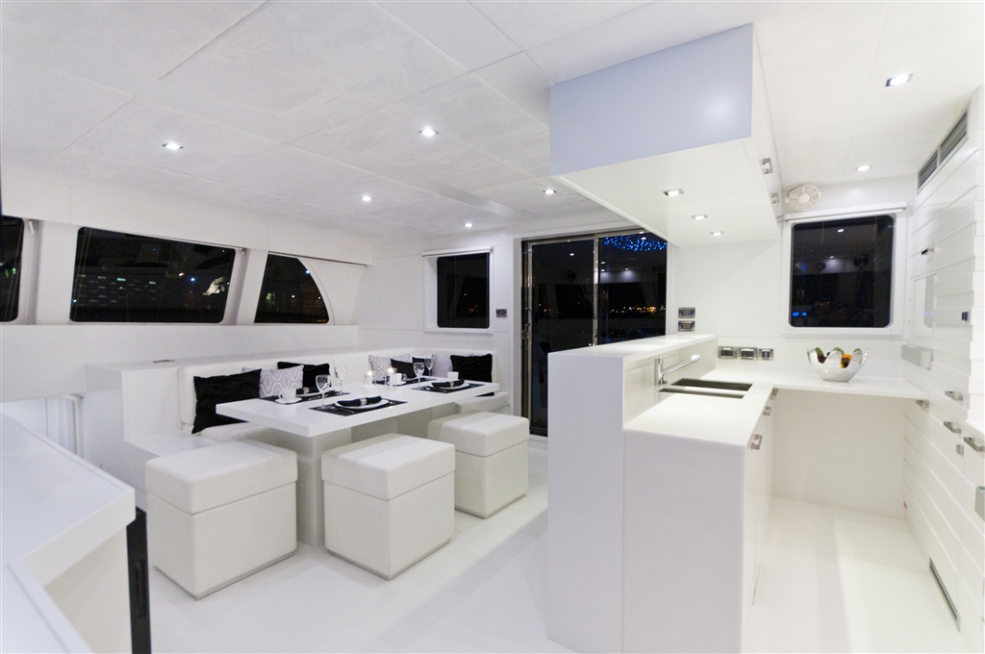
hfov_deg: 95.1
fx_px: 451
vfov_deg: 71.9
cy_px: 327
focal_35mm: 16
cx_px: 492
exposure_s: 1/15
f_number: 4.2
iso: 500
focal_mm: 11
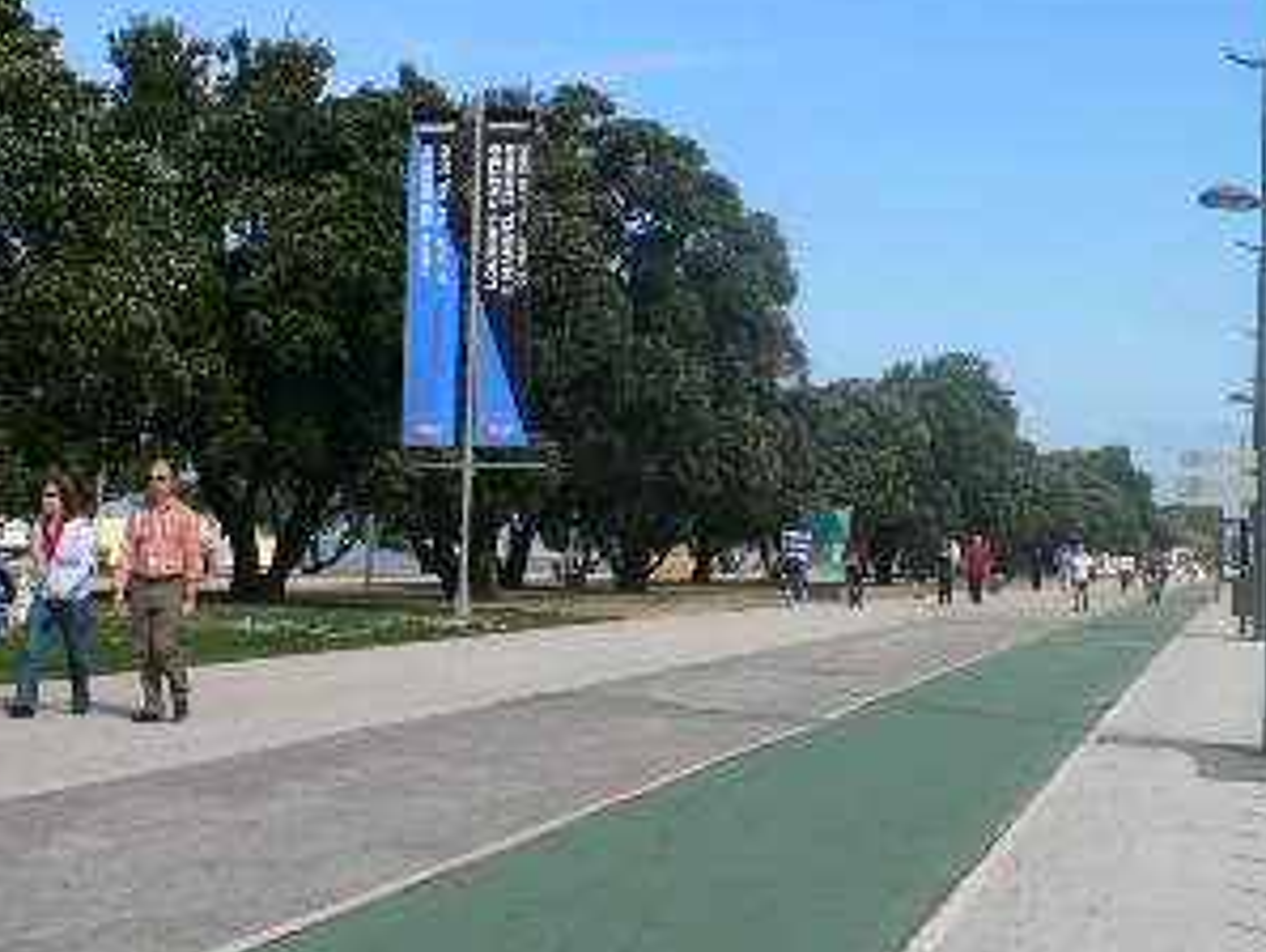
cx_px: 811
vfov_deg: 20.0
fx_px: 2672
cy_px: 242
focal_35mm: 73
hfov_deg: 26.5
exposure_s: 1/500
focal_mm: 6.3
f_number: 4.5
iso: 80
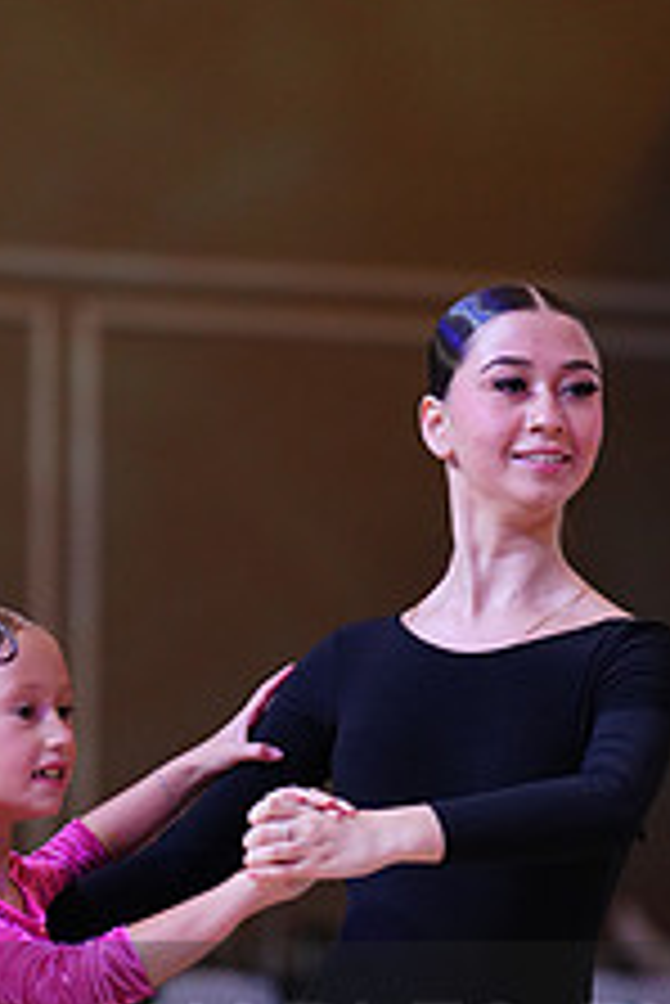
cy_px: 1094
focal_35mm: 289
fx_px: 8055
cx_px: 353
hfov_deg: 4.8
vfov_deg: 7.1
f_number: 2.8
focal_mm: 111
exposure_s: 1/400
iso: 1600
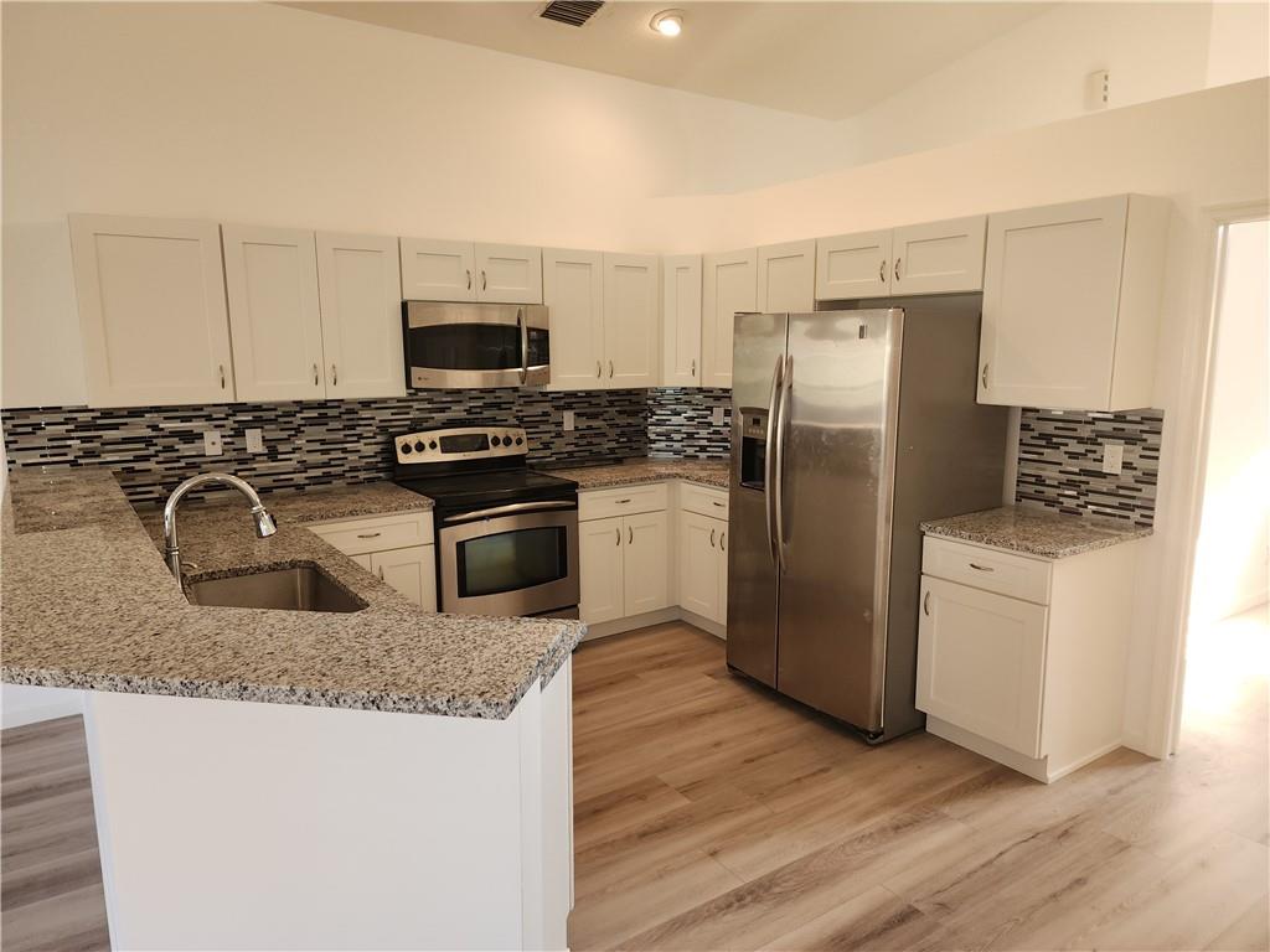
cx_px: 635
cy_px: 476
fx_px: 844
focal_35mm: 23
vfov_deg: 58.9
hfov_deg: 73.9
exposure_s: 1/60
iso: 64
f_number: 1.8
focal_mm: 6.4
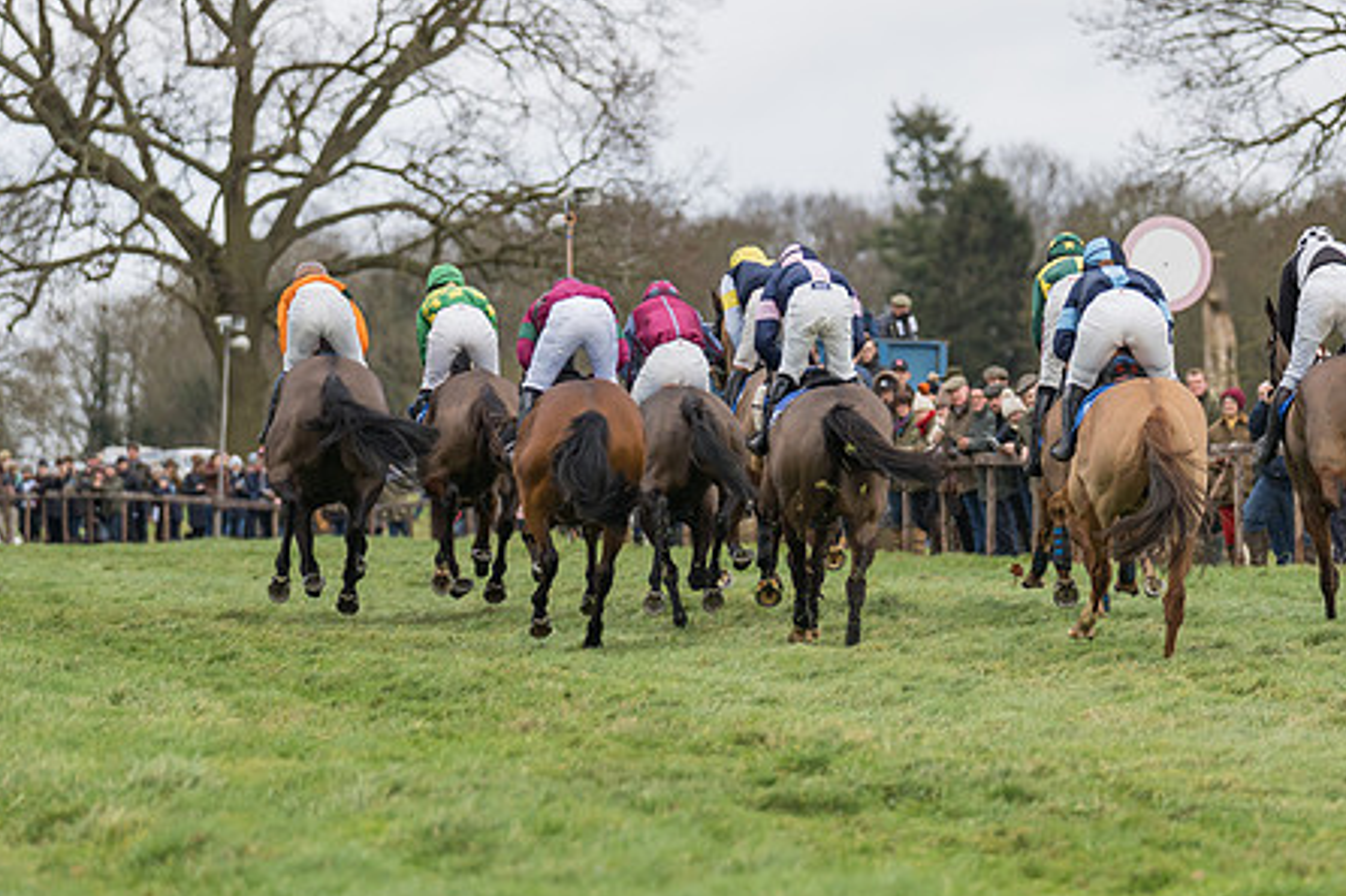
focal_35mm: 333
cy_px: 404
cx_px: 735
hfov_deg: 6.2
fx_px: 12445
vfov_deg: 4.1
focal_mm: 152
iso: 400
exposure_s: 1/1000
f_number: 2.8
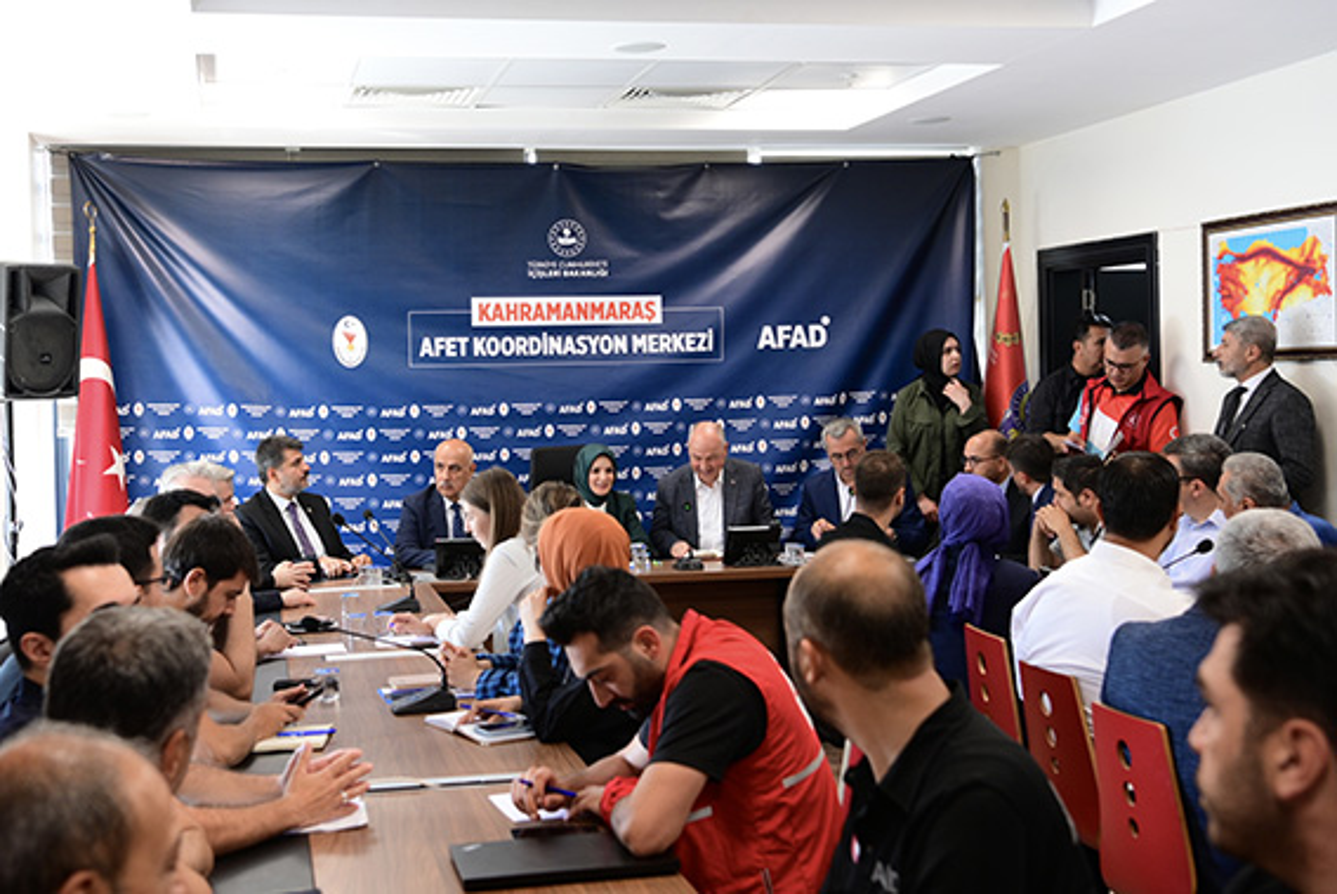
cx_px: 668
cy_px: 447
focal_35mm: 40
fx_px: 1487
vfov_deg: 33.5
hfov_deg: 48.4
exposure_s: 1/60
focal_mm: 40
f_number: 4.5
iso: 1250
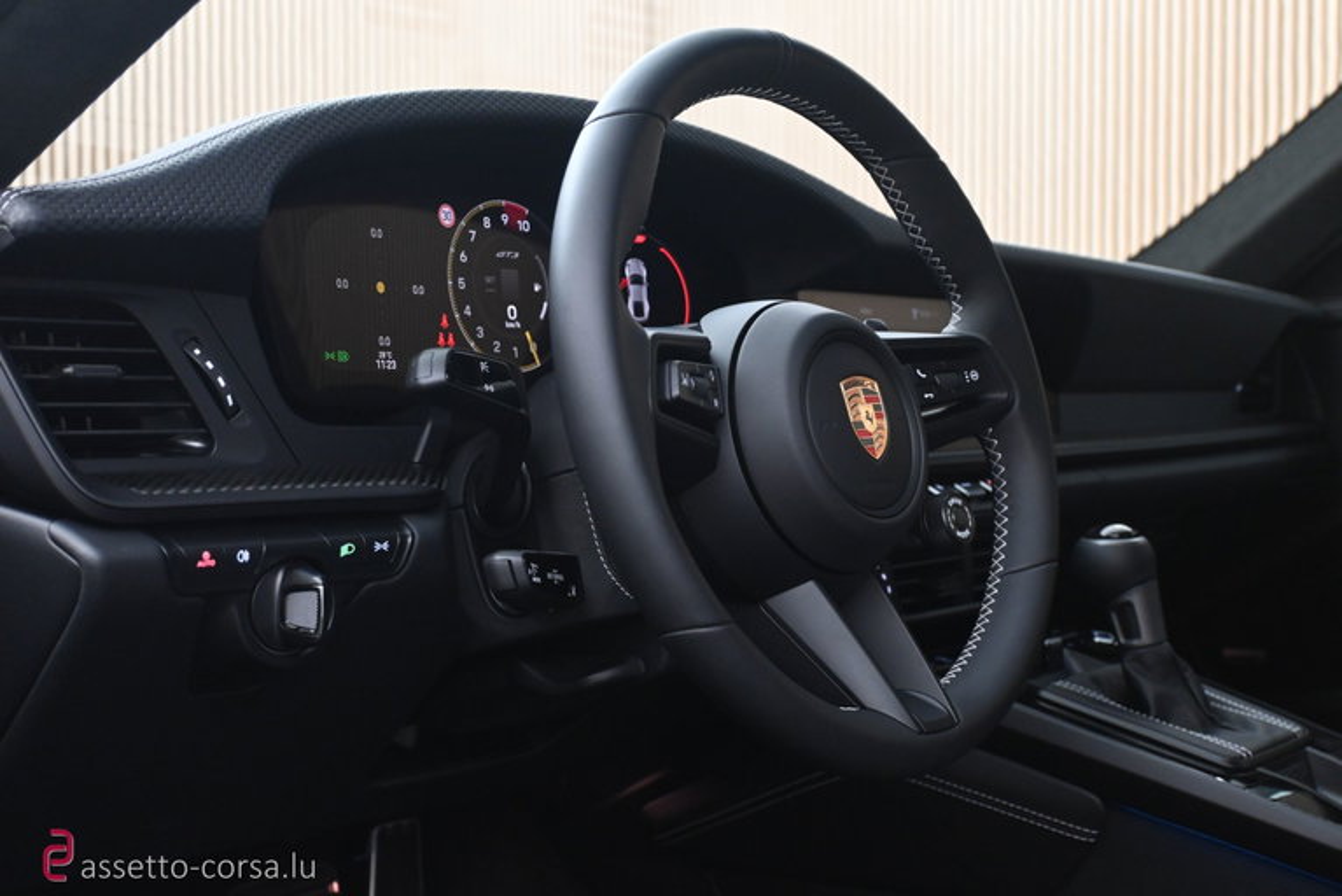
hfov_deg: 43.6
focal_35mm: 45
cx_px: 671
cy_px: 448
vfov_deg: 29.9
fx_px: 1678
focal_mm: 30
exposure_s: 1/25
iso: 2000
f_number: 4.8
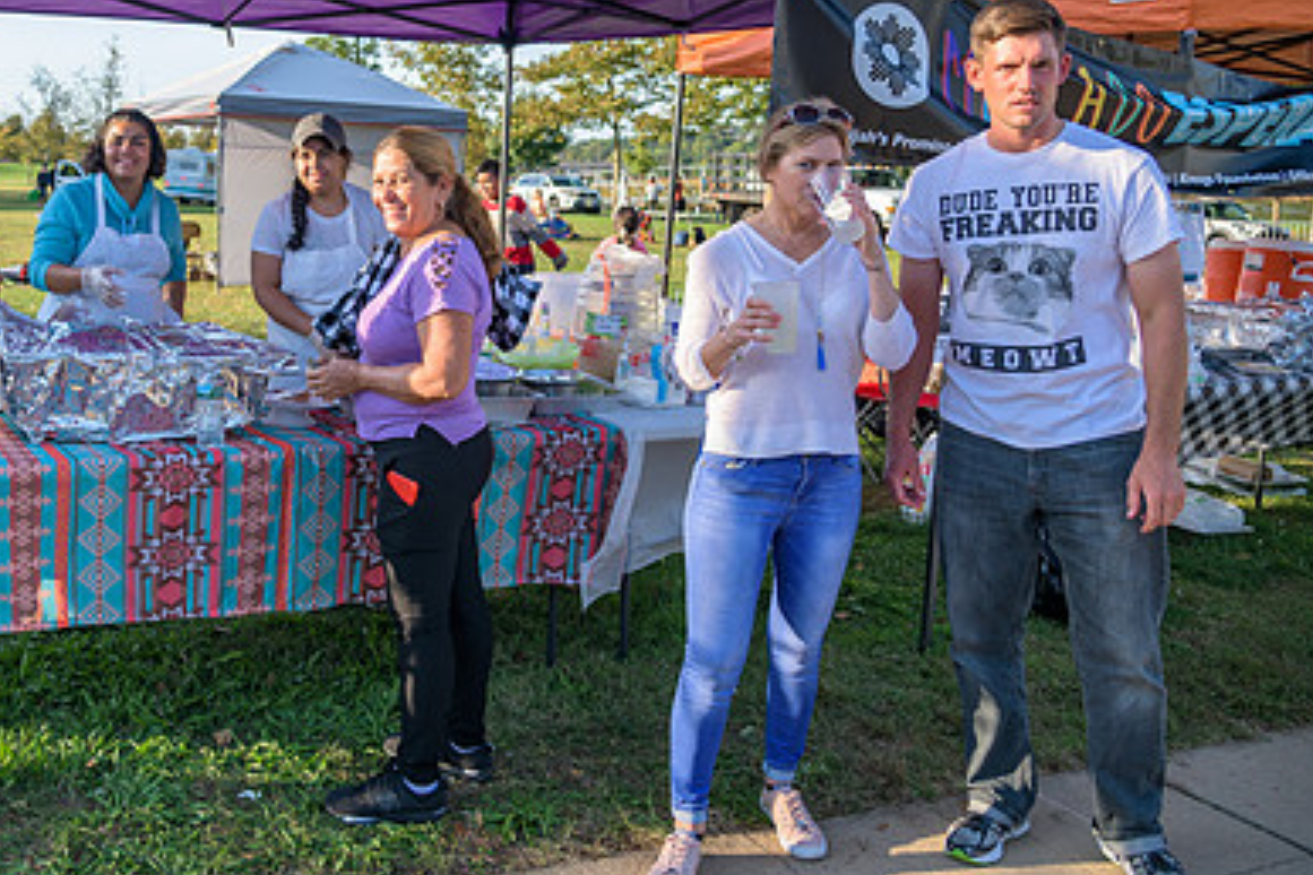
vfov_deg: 36.3
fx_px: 1313
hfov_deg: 51.7
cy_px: 259
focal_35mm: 36
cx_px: 390
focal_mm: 24
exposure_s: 1/200
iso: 125
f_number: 4
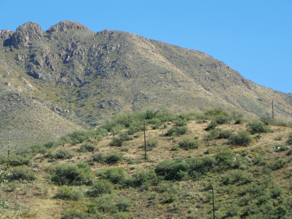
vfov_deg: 8.9
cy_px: 110
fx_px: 1409
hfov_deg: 11.8
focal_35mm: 167
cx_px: 146
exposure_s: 1/400
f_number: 4.5
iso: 64
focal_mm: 29.7
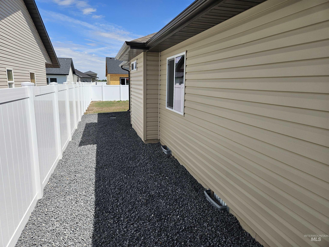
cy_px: 124
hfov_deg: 73.9
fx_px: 219
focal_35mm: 23
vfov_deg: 58.9
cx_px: 164
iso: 25
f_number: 1.8
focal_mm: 5.4
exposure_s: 1/2430
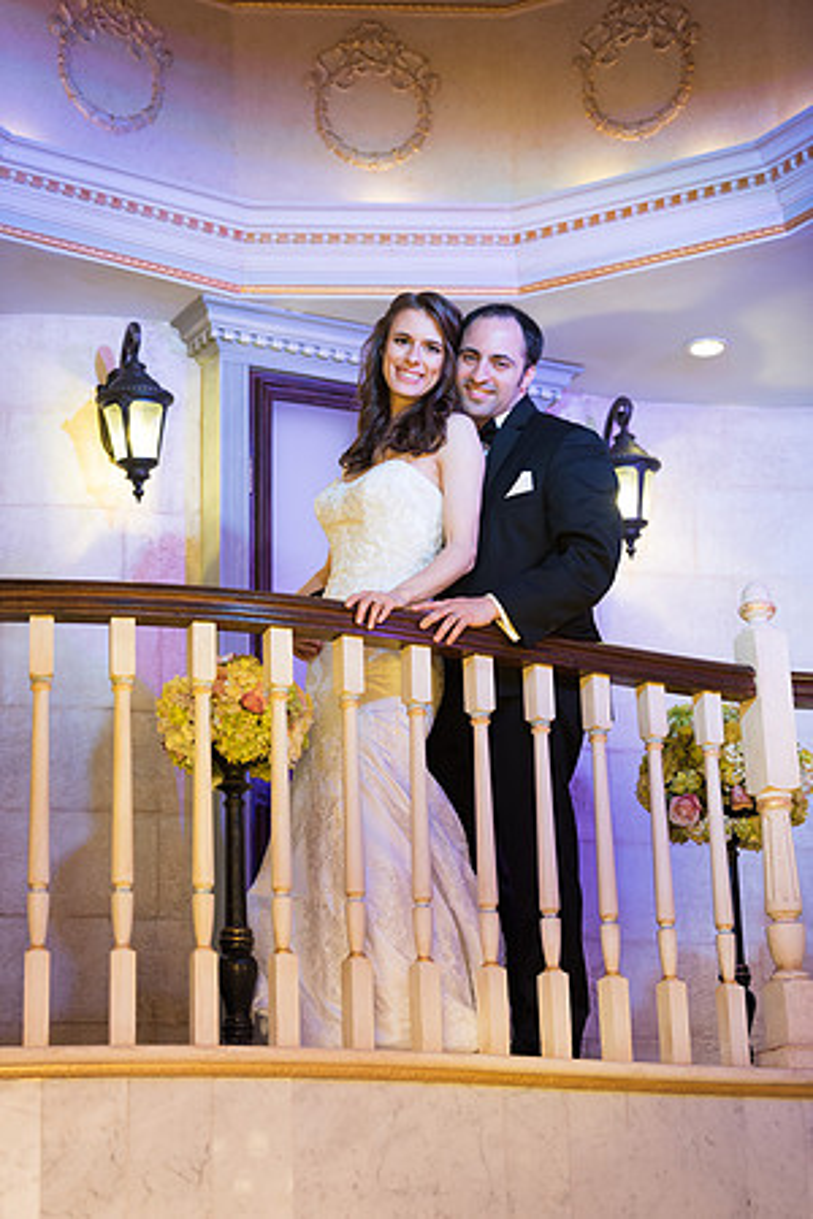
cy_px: 610
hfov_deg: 19.5
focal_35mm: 70
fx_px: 2371
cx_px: 406
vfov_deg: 28.8
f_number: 2.8
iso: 500
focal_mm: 70
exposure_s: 1/125
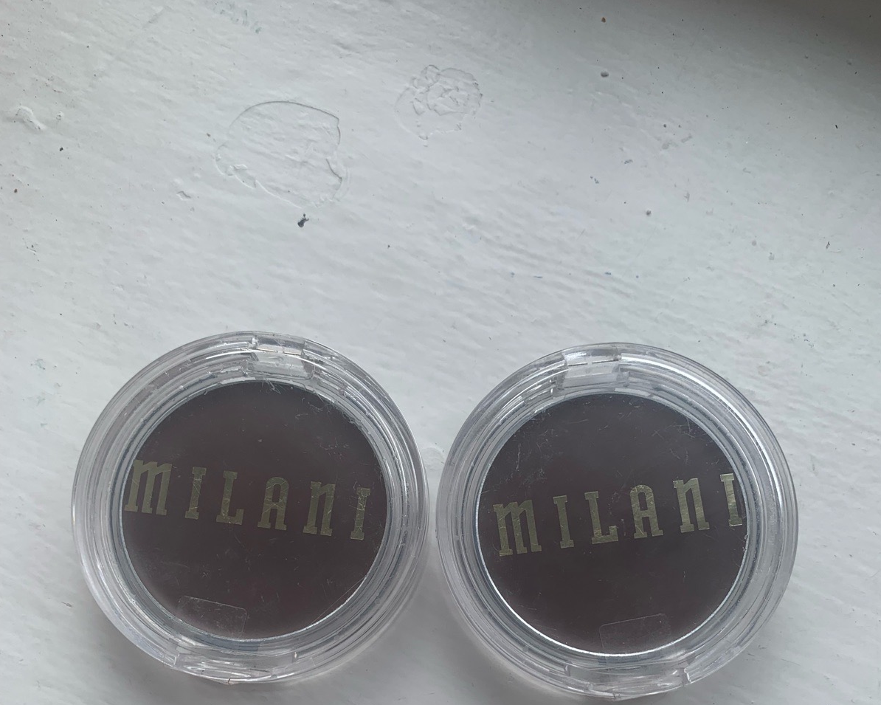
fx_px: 886
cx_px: 441
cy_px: 578
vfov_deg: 41.2
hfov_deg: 52.8
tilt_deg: -80.4
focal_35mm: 34
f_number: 1.8
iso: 25
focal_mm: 4.25
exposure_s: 1/407
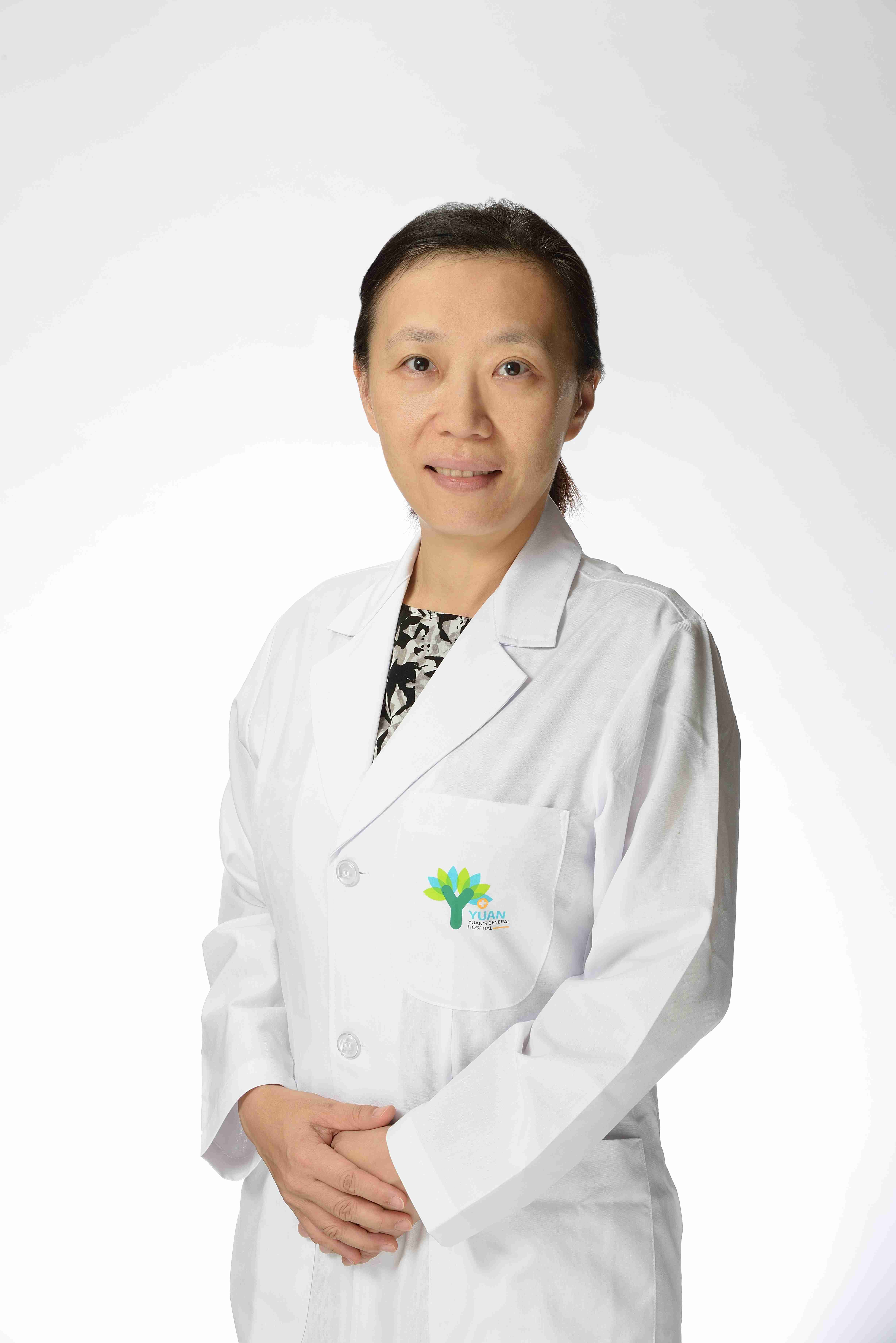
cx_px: 448
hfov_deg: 14.4
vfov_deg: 21.5
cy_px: 672
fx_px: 3544
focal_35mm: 95
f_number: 11
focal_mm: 95
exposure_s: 1/100
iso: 125
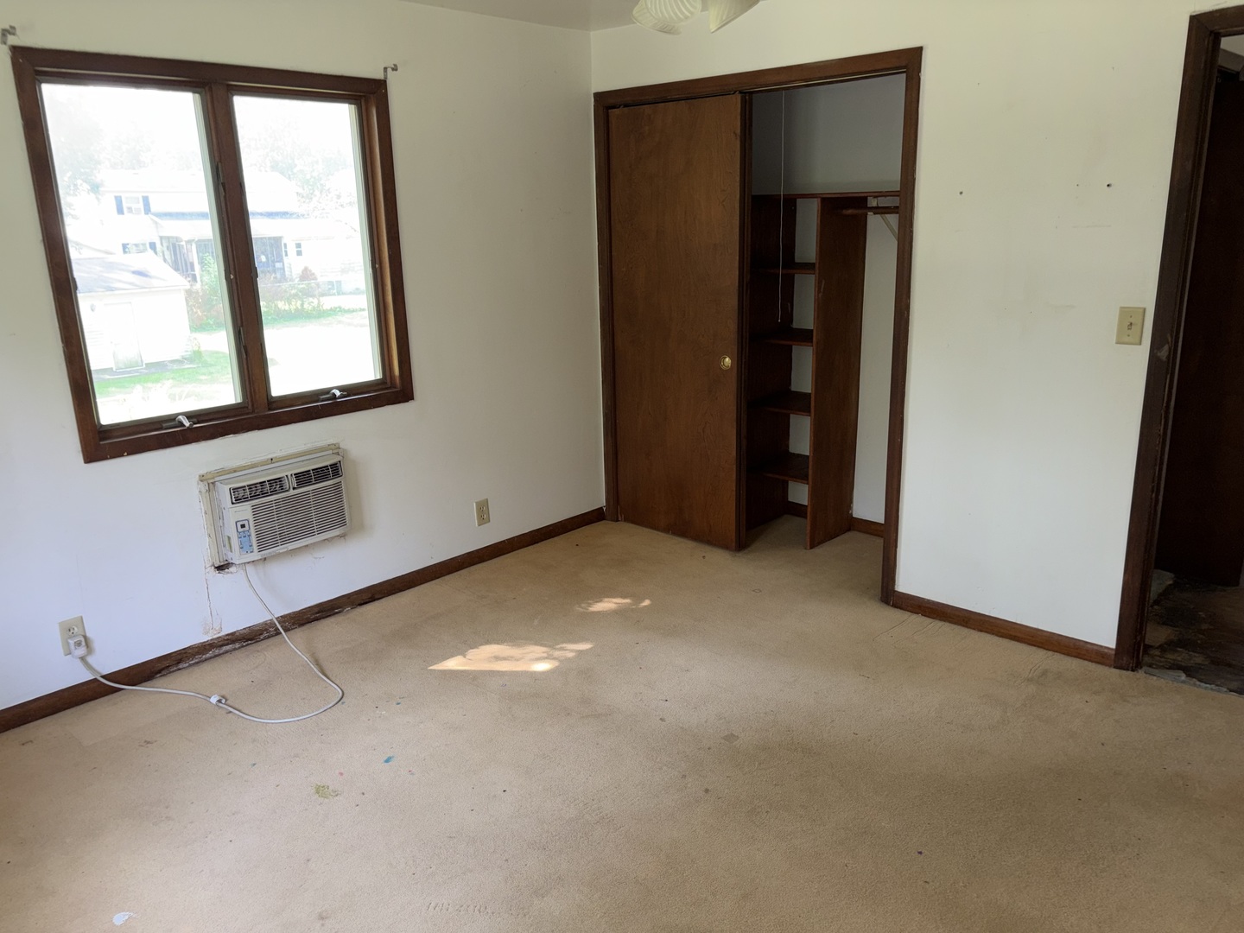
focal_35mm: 26
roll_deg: +2.1
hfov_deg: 67.3
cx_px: 622
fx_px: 934
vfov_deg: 53.1
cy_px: 466
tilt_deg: -15.4
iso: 40
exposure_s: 1/22
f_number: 1.6
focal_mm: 5.96
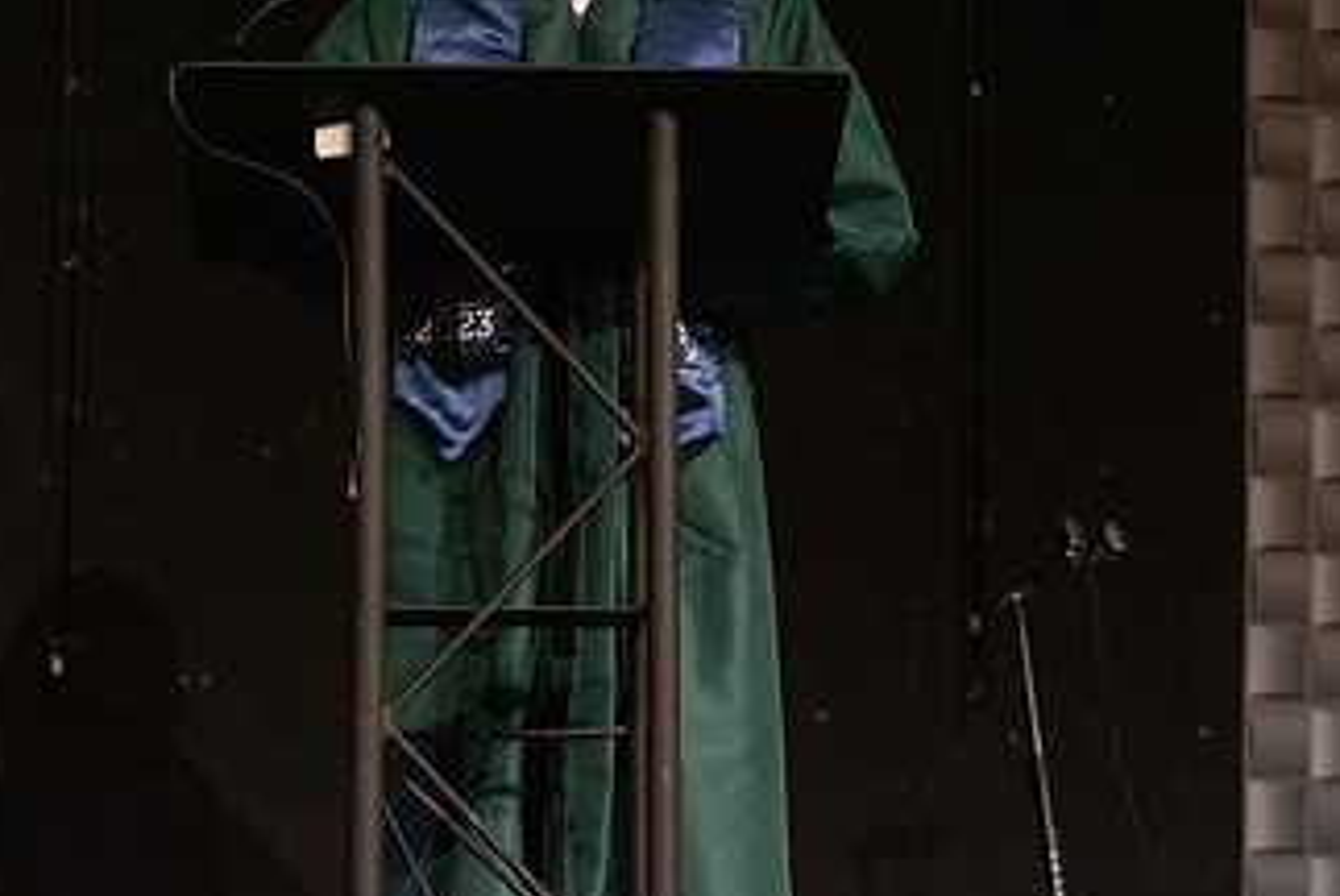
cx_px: 577
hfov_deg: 15.6
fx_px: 4880
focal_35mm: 131
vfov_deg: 10.5
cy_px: 400
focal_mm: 70
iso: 10000
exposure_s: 1/320
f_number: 2.8
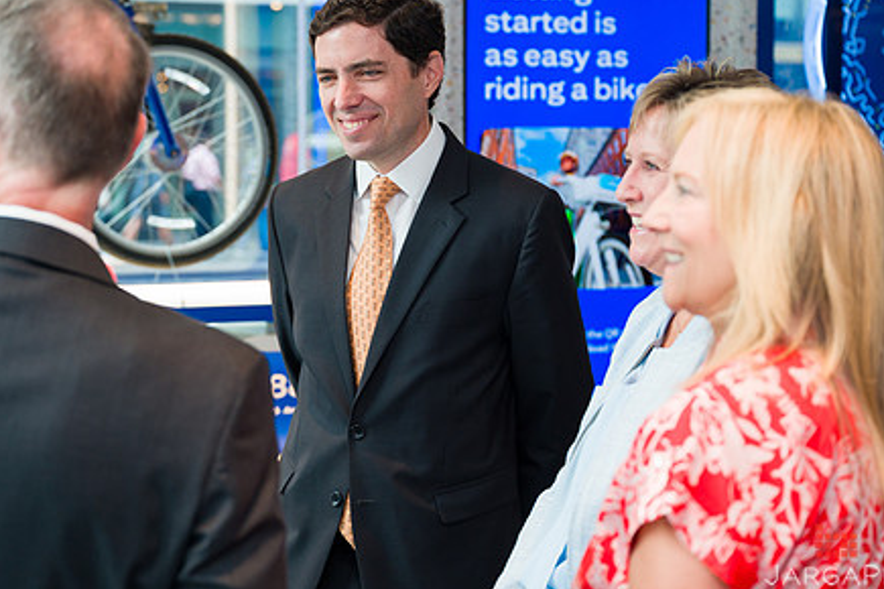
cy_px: 238
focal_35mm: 79
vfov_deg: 17.3
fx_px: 1940
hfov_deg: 25.6
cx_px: 370
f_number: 3.5
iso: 400
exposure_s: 1/200
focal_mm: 58
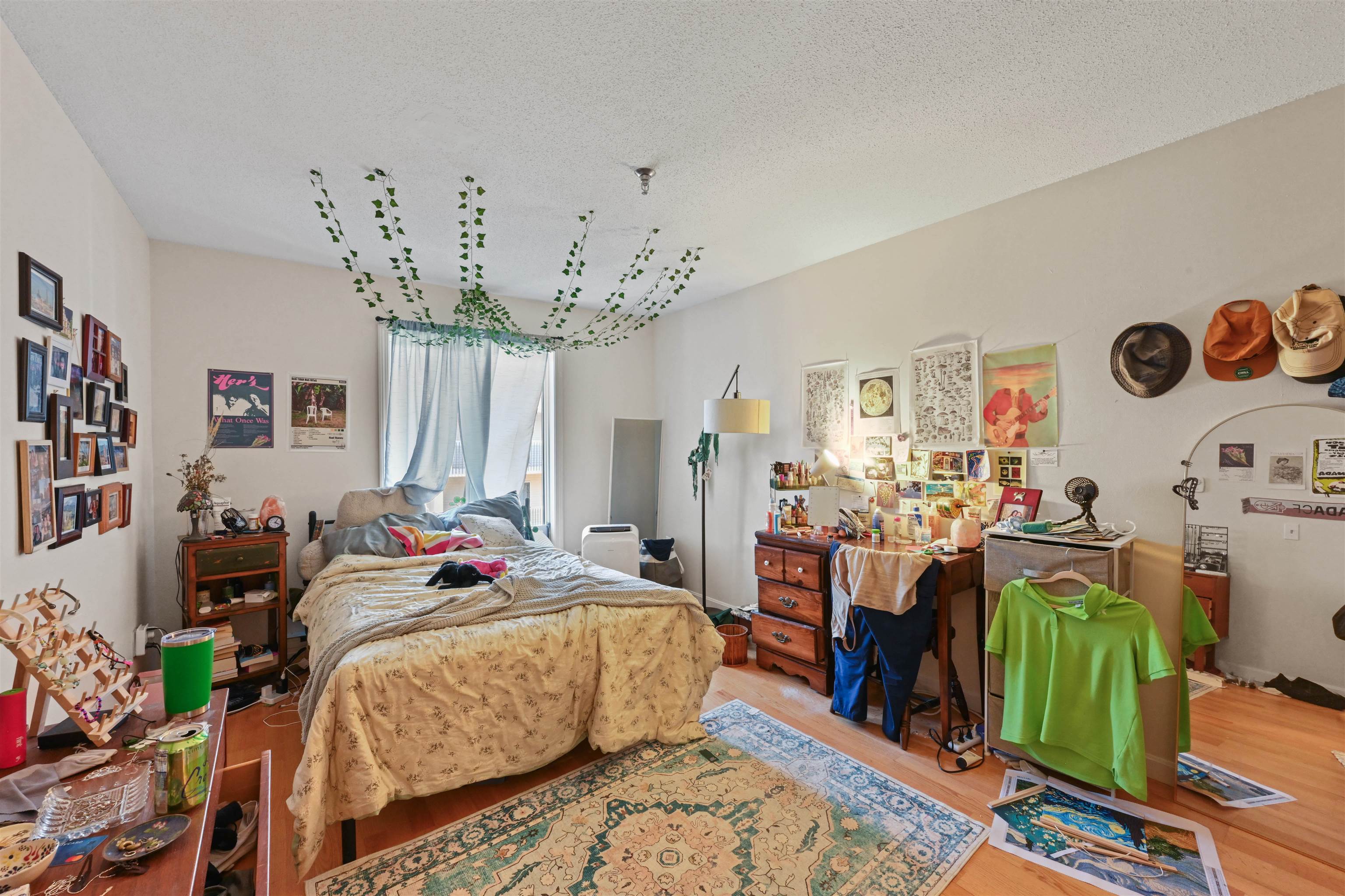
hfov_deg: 104.3
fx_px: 523
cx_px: 672
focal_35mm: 14
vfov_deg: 81.2
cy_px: 448
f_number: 14
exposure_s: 1/1.67
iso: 2000
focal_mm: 14
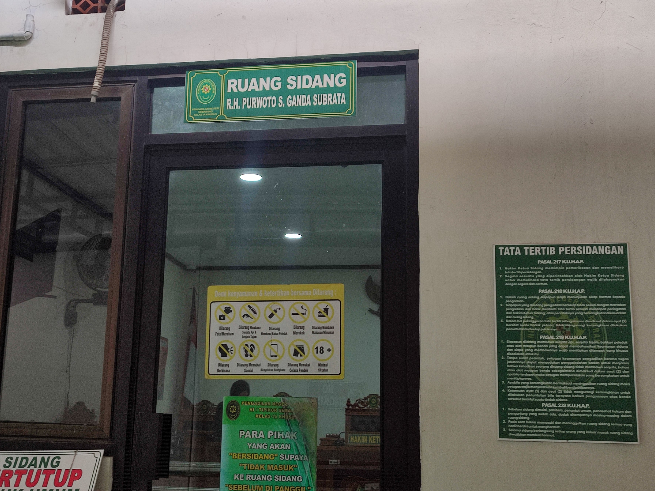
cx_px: 291
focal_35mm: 28
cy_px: 262
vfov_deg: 49.7
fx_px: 530
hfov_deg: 63.3
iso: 145
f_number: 1.9
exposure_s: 1/33
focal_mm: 6.04
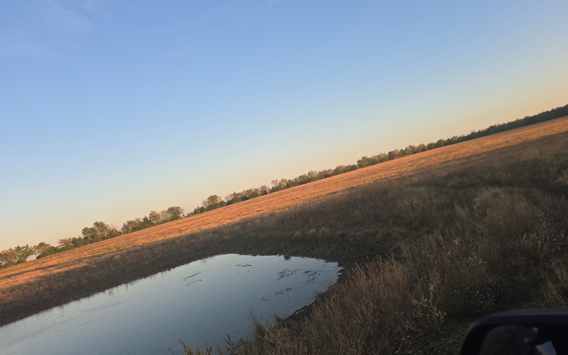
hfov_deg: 72.5
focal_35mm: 25
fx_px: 387
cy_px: 155
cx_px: 287
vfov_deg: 49.2
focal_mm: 6.3
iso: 12
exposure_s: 1/152
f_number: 1.7
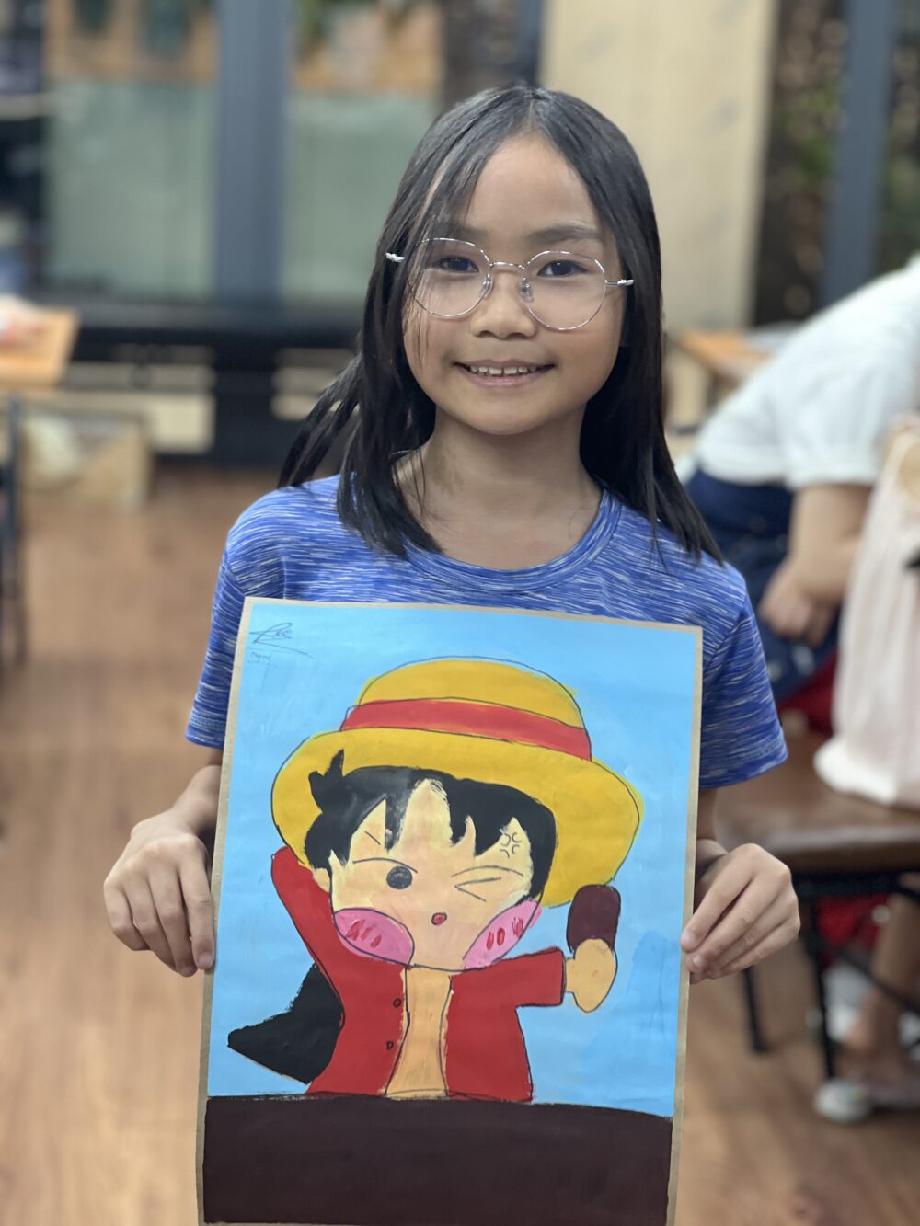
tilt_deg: -13.9
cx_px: 460
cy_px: 613
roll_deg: -3.1
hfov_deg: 19.1
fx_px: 2728
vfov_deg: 25.3
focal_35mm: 77
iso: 160
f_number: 2.8
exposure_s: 1/33
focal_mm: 9
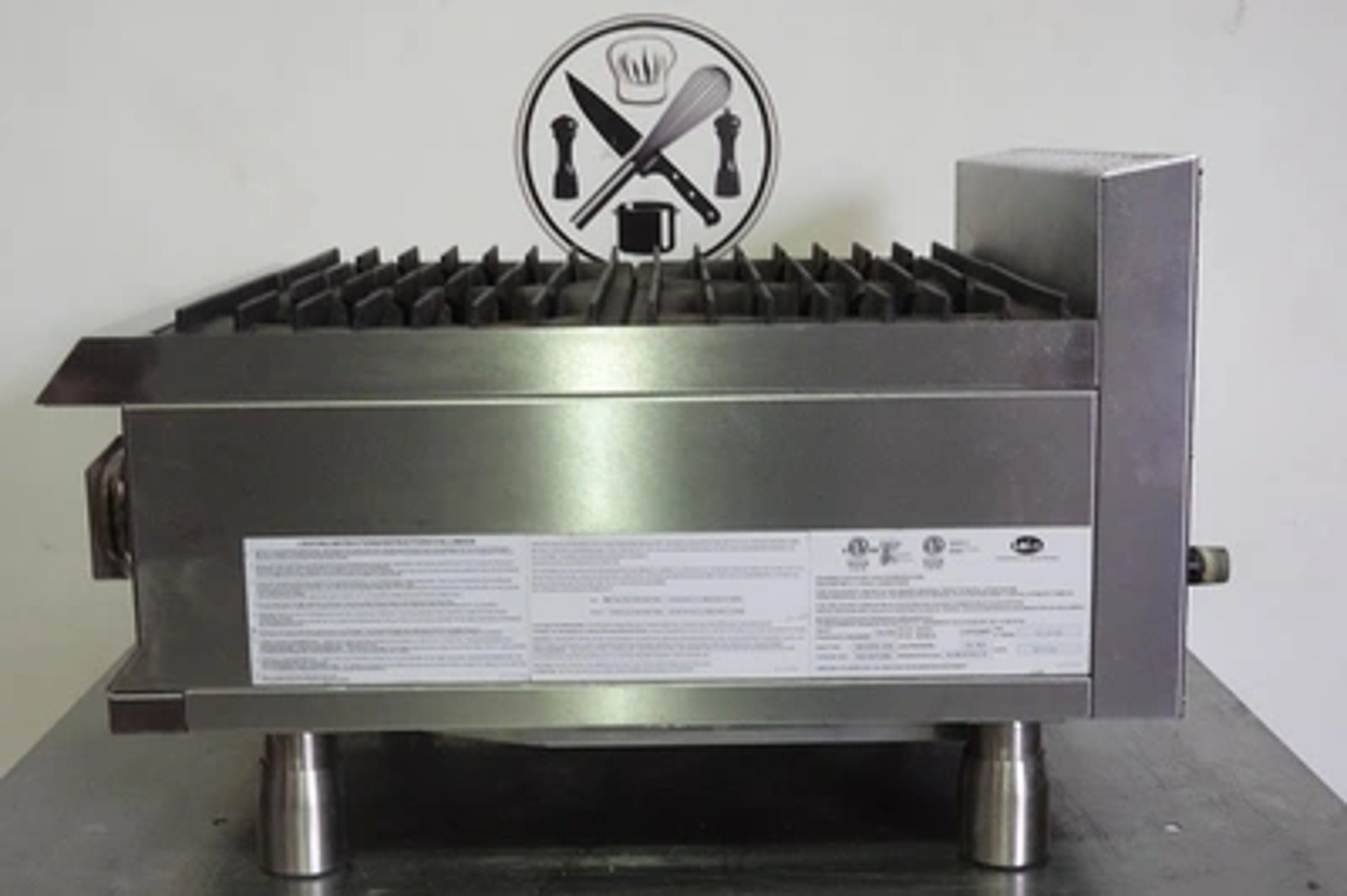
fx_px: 1869
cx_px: 674
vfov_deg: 26.9
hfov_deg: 39.6
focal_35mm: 50
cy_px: 448
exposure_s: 1/50
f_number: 11
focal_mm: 19.03
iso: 2500
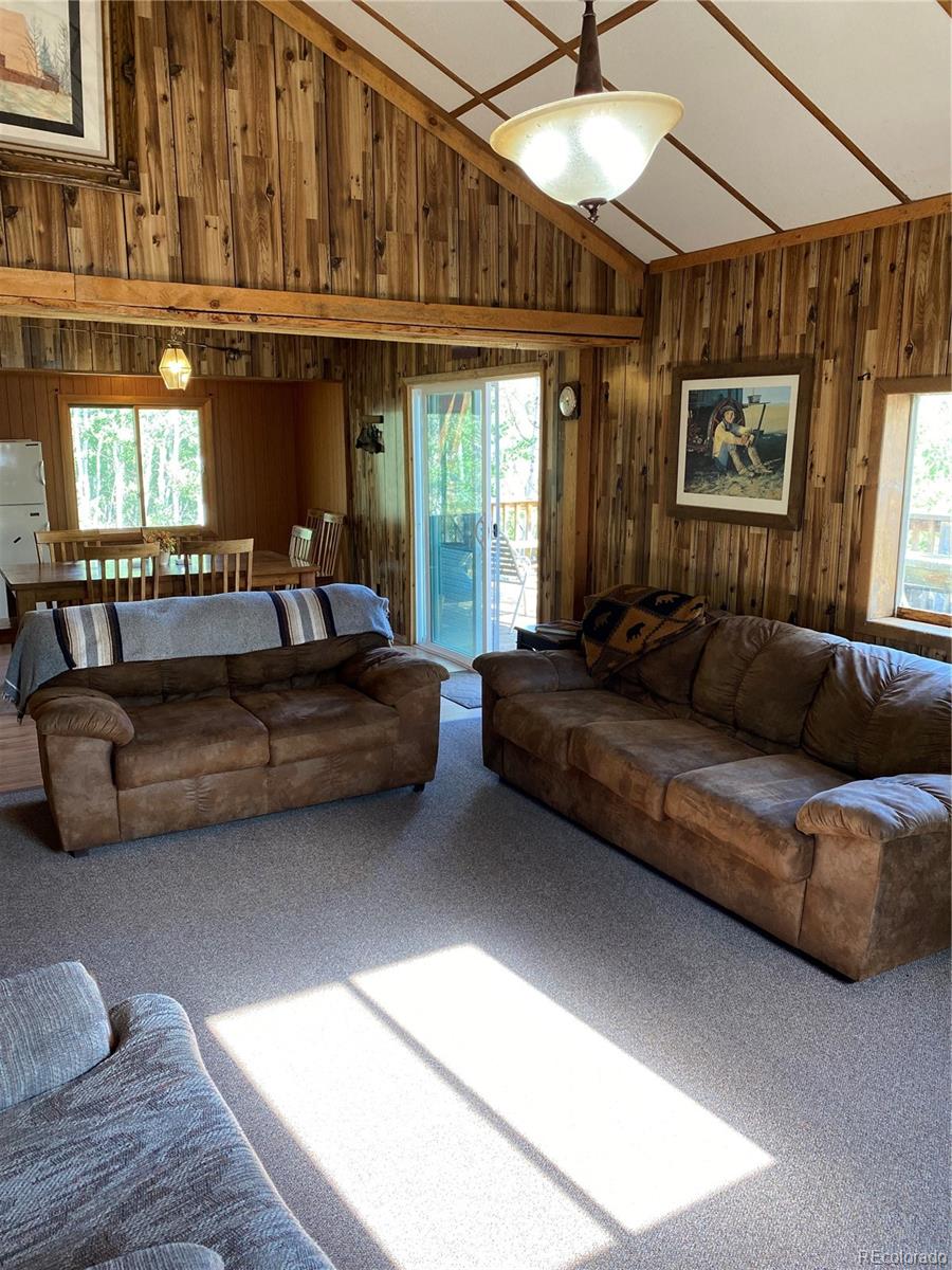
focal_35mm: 26
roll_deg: +0.1
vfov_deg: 67.3
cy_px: 635
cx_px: 476
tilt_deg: -10.8
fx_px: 953
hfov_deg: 53.1
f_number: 1.8
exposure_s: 1/120
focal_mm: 4.25
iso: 100
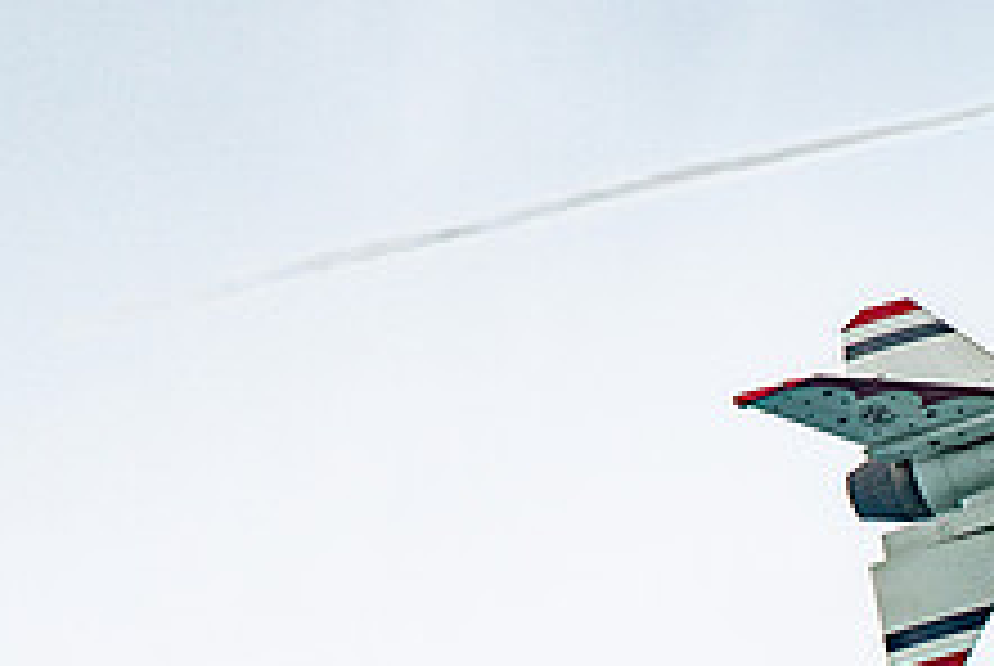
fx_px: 35250
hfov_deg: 1.6
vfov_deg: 1.1
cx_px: 403
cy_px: 31
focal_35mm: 1275
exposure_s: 1/1250
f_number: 9
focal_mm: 400
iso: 640
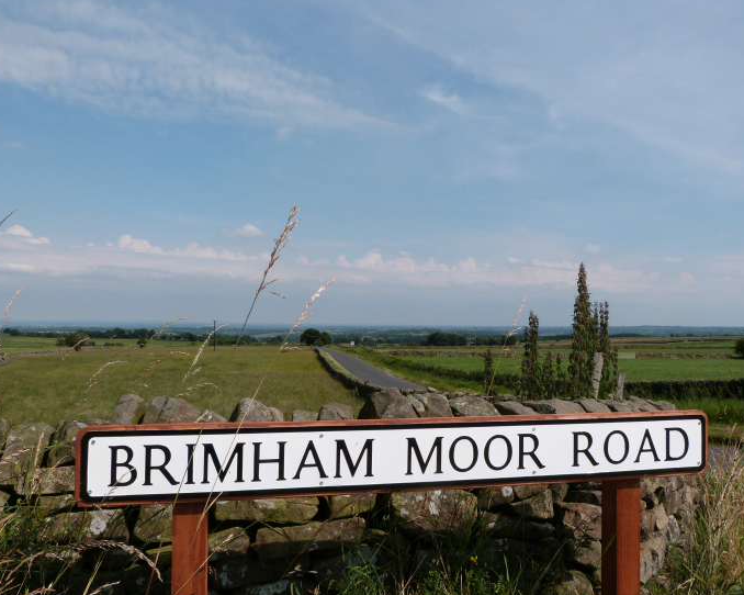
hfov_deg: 64.0
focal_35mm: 27
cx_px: 397
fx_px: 594
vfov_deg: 53.2
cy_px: 300
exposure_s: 1/640
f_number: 5.6
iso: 100
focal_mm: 4.5
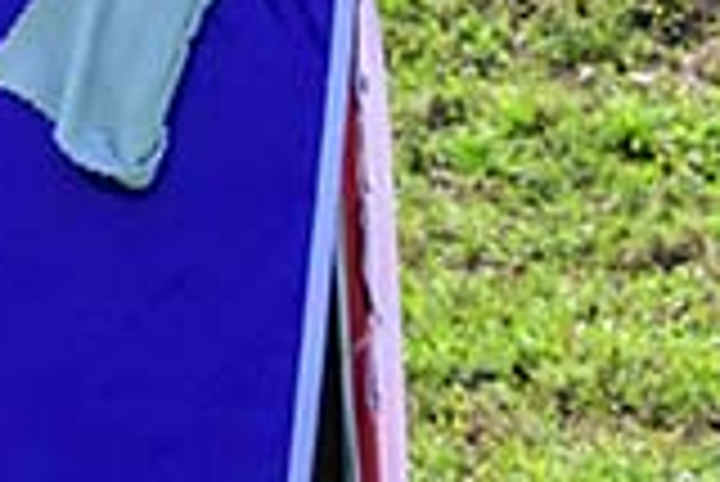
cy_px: -23
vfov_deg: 2.1
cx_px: -860
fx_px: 13192
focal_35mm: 659
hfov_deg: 3.1
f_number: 3.5
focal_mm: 110
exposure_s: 1/10000
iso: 1000
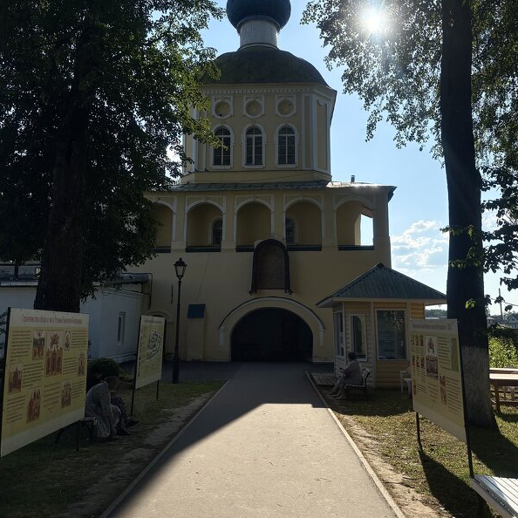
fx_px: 525
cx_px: 259
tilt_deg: +13.3
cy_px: 212
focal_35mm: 31
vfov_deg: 52.2
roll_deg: -1.3
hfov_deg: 52.5
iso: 50
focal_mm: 5.96
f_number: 1.6
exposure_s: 1/7813
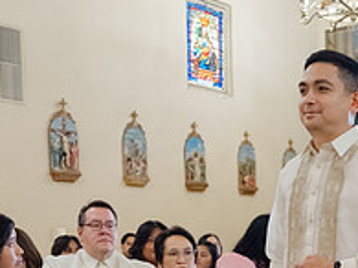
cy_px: 323
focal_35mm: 74
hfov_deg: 26.0
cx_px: 276
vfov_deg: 18.8
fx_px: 765
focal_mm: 30
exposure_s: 1/200
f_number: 3.5
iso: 6400
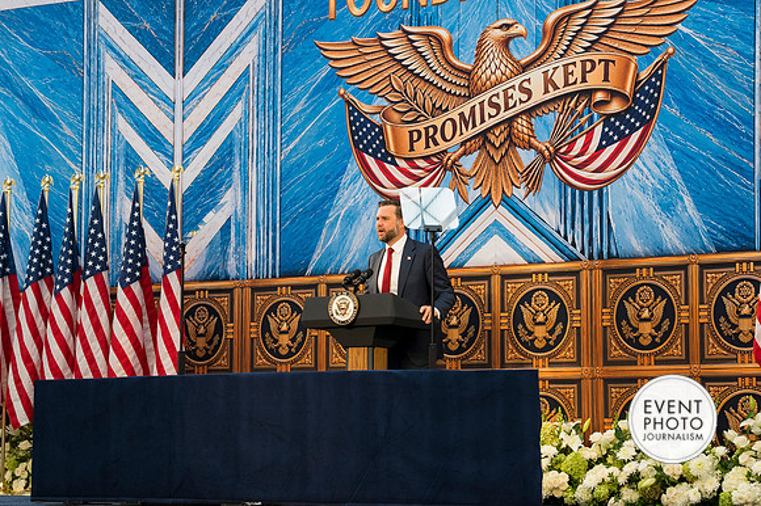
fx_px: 1732
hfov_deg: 24.8
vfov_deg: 16.6
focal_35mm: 82
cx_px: 380
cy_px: 253
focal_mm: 55
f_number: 4
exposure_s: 1/160
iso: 450
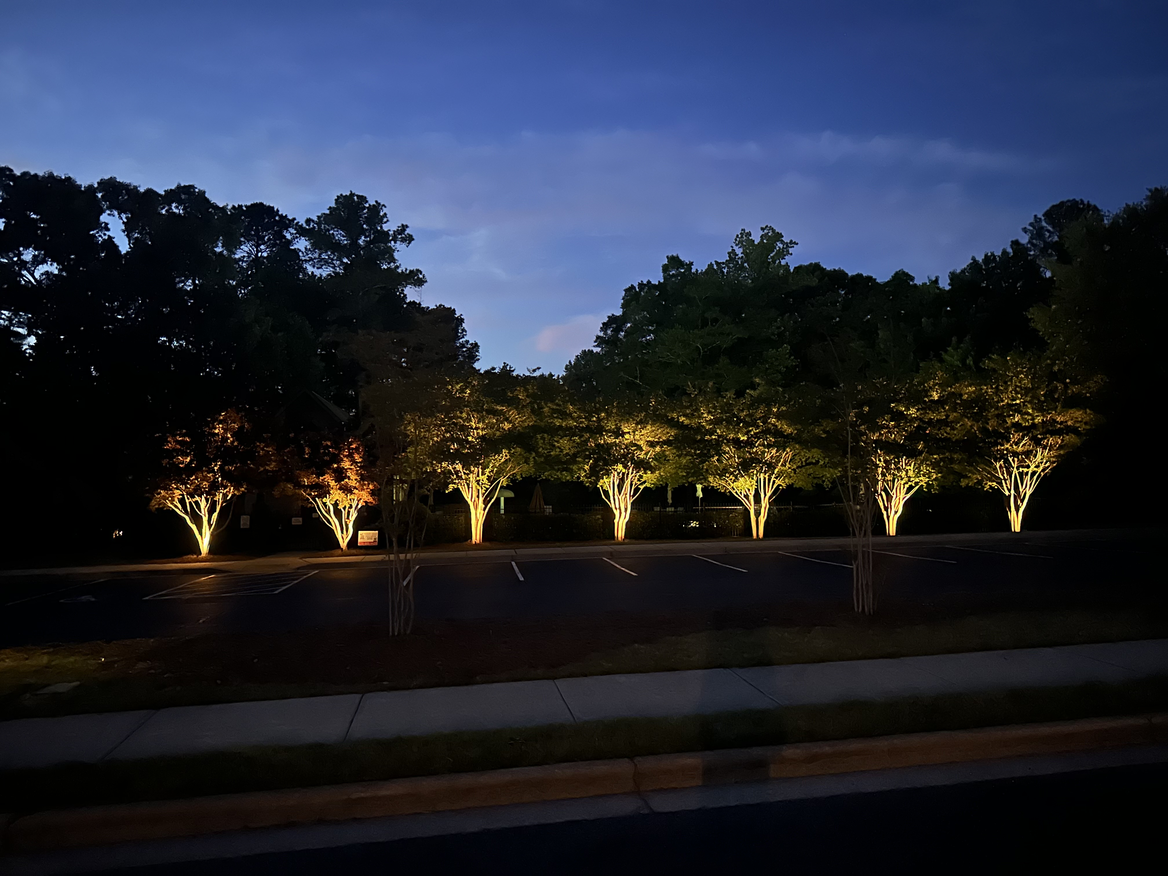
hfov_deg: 71.6
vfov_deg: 56.8
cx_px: 584
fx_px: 810
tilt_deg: +4.5
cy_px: 438
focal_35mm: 24
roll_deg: +0.5
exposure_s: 1/15
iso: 5000
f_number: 1.78
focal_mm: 6.86
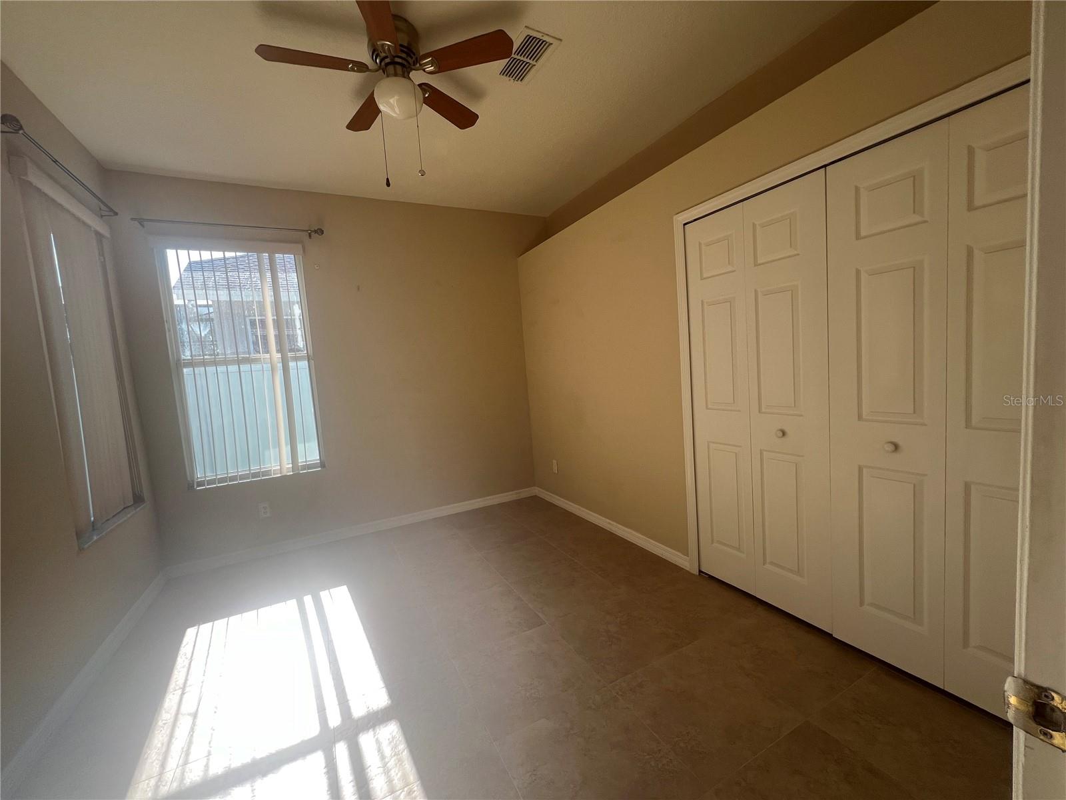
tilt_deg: -5.0
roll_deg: +4.4
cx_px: 533
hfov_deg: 106.2
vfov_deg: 89.9
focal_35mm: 13
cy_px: 400
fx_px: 400
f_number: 1.8
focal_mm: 1.57
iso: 32
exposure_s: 1/156
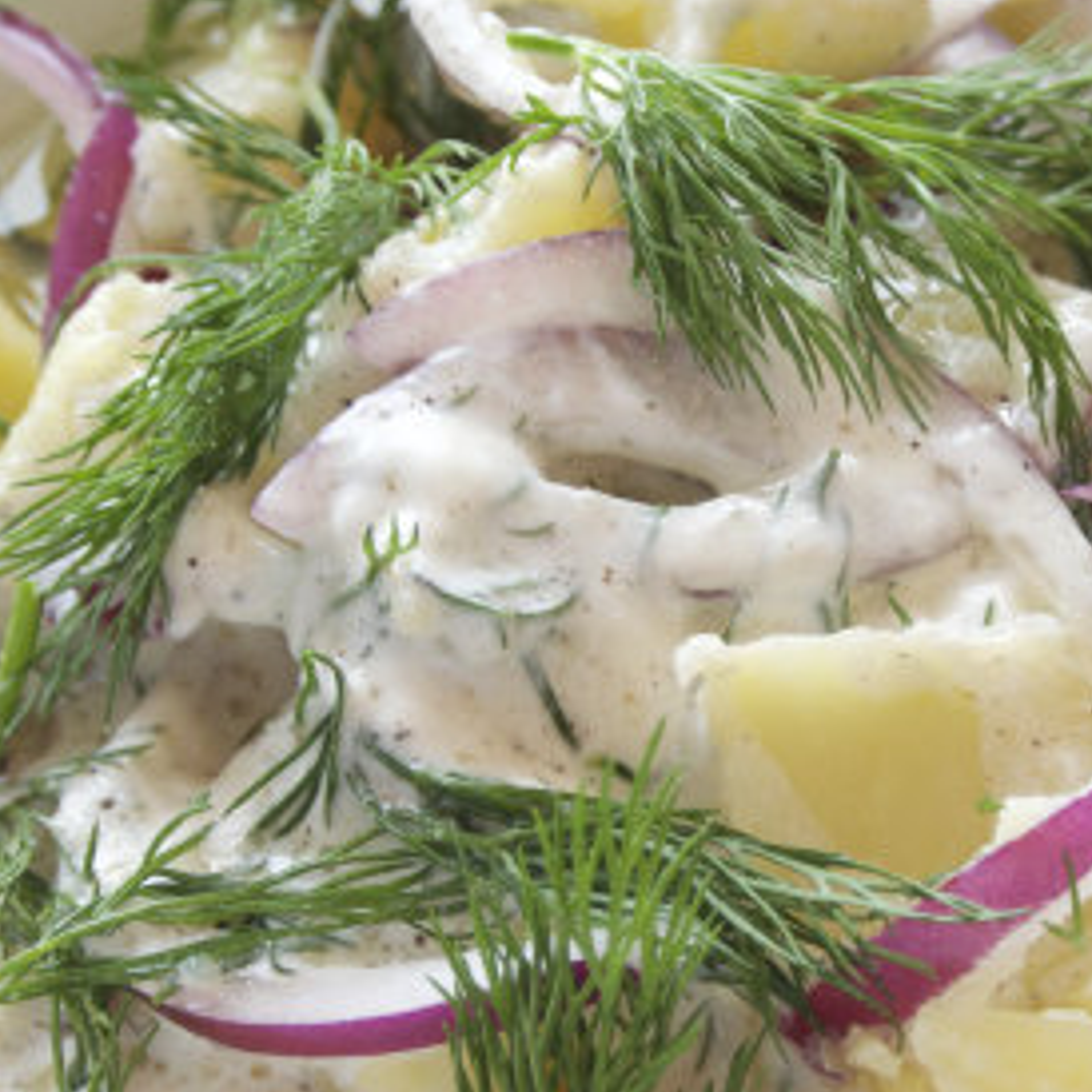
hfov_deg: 15.0
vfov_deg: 15.0
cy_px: 670
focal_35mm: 116
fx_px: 4140
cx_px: 737
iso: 280
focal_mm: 22.7
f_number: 5
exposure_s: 1/60
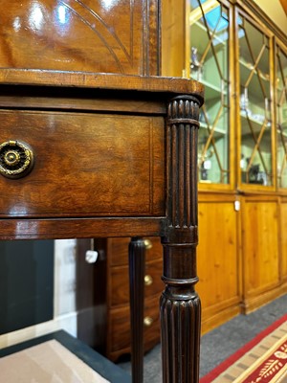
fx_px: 265
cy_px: 192
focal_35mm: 24
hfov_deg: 56.8
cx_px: 144
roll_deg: -1.8
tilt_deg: +3.1
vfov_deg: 71.6
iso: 400
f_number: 1.78
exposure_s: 1/50
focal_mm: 6.86
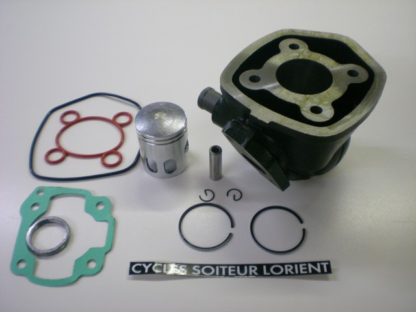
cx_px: 208
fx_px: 457
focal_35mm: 38
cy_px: 156
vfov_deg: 37.7
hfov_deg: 49.0
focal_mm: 6.3
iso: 200
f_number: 3.1
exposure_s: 1/33.5
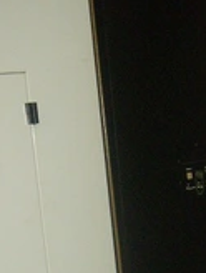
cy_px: 253
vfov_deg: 21.6
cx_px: 105
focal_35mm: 88
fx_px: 695
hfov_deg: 16.9
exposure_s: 1/60
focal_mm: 6
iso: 200
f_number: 2.8
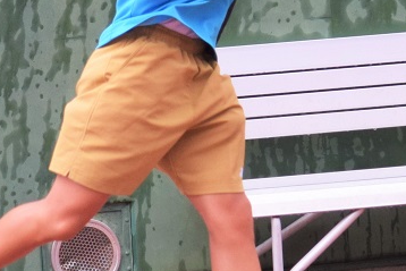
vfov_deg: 3.1
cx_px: 134
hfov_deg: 4.7
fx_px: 4957
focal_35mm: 439
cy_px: 83
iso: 800
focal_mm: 105
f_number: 4.8
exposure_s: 1/1250
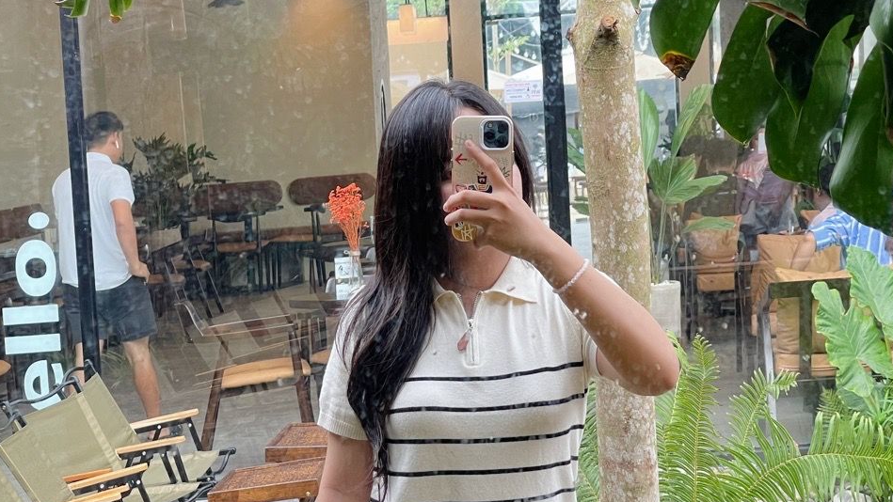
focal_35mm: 94
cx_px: 448
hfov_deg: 22.7
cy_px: 361
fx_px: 2226
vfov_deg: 12.8
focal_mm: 7.5
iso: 50
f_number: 2.2
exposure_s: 1/99
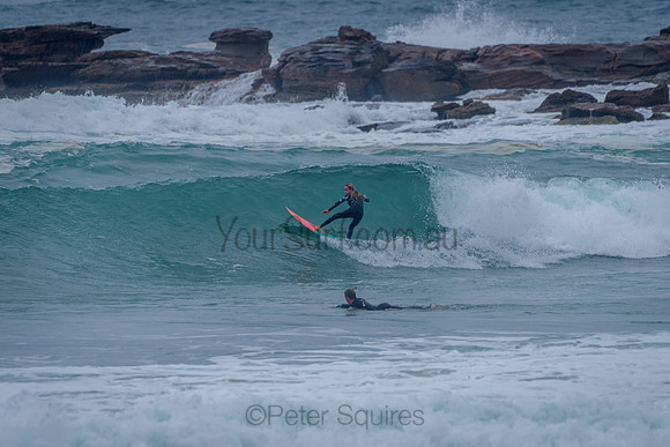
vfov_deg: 2.2
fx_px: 11402
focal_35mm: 613
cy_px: 224
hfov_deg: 3.4
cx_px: 335
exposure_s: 1/2000
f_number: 5.6
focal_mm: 500
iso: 450
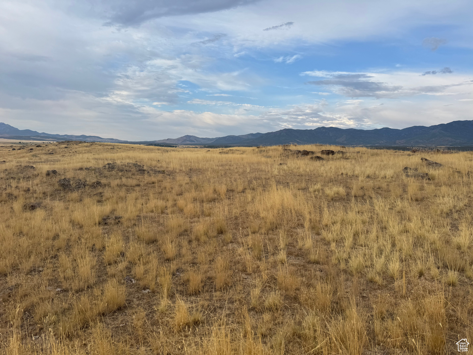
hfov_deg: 71.6
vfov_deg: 56.8
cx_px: 236
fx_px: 328
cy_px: 178
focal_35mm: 24
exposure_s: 1/2331
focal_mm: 6.76
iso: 80
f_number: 1.78
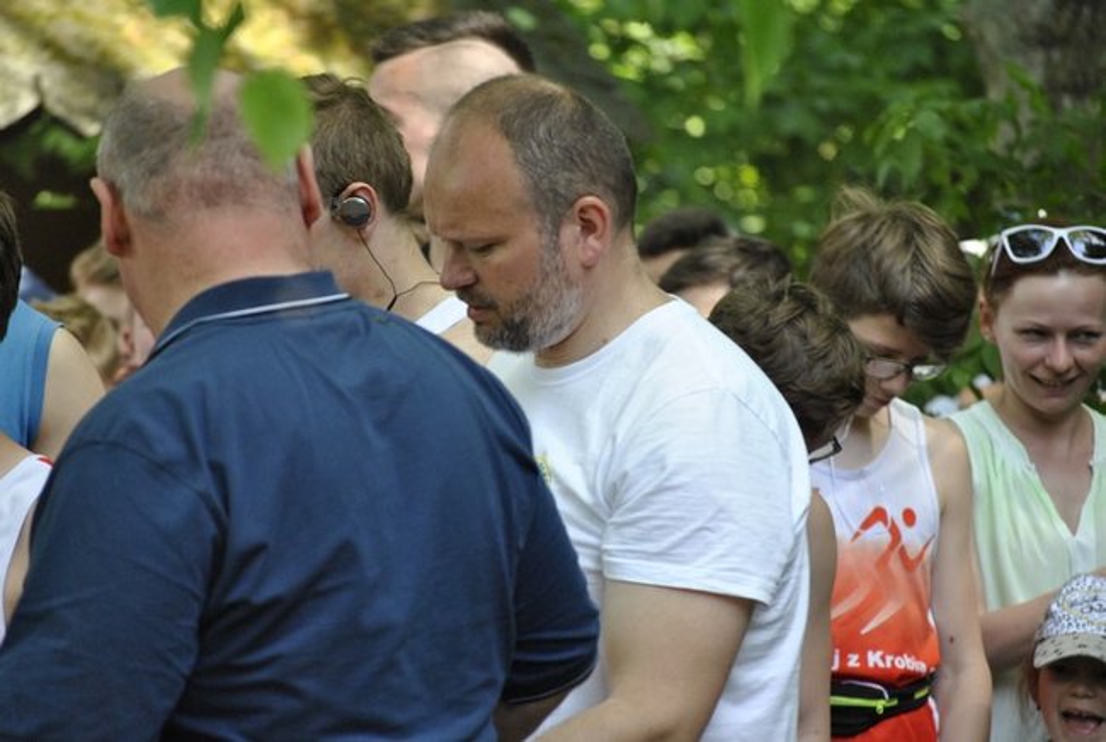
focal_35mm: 218
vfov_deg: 6.3
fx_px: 6694
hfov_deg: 9.4
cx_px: 553
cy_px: 371
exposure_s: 1/200
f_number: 5
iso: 800
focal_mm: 145
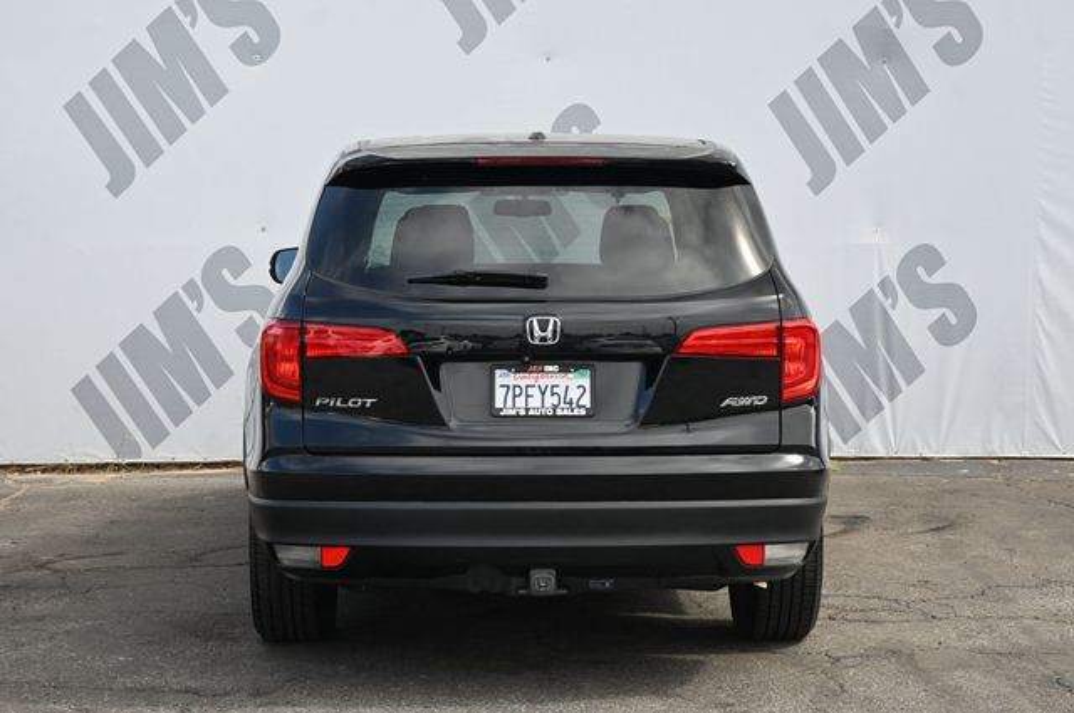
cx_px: 537
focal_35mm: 64
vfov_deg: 21.0
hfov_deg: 31.2
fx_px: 1922
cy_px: 356
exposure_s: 1/250
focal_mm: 43
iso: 320
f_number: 6
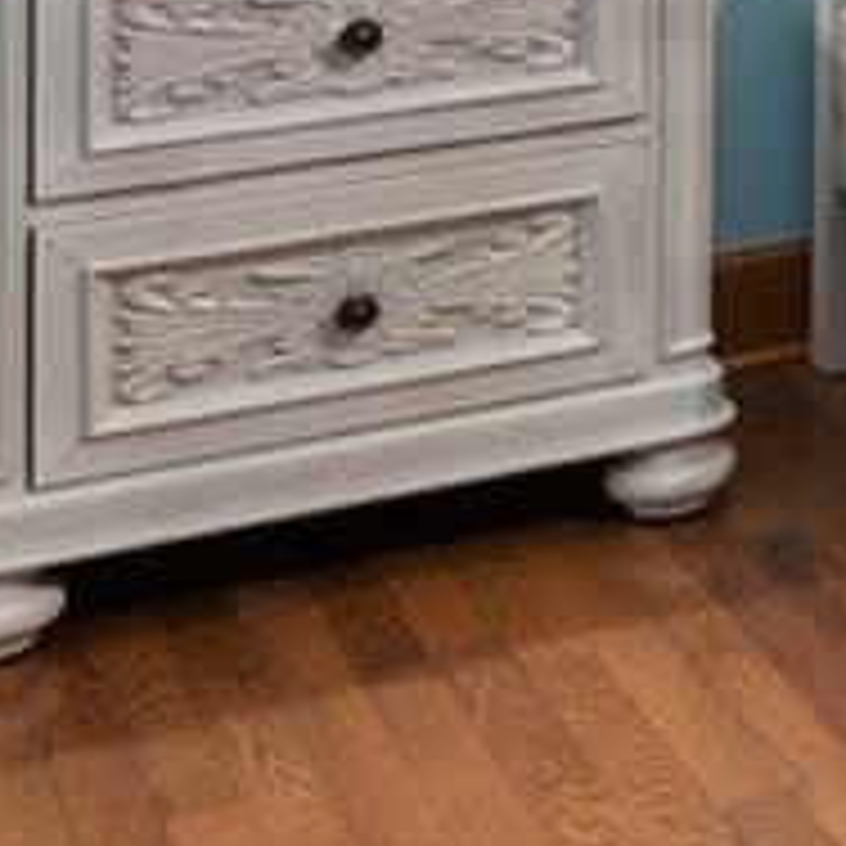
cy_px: -693
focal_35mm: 116
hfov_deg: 11.0
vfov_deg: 13.4
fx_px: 3207
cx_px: 2398
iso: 200
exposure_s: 1/1.25
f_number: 9
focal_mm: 16
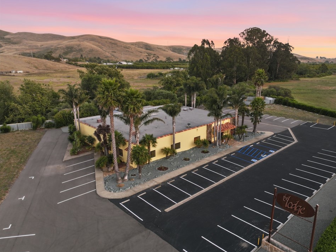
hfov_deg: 67.2
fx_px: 252
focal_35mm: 26
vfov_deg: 53.0
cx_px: 181
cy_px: 130
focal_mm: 12.3
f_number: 2.8
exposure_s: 1/50
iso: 170
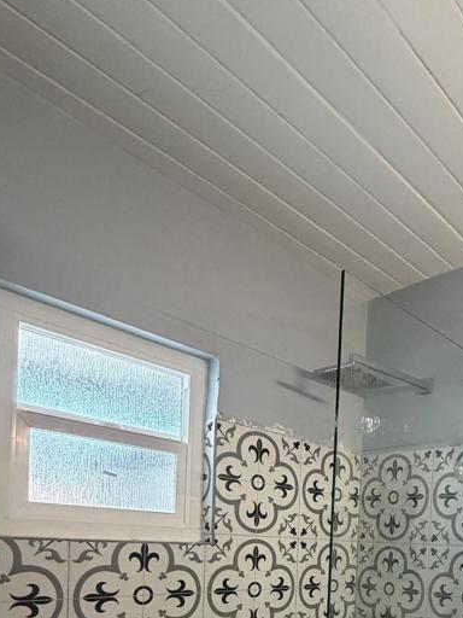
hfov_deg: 45.3
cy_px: 561
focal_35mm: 28
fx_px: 499
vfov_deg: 54.8
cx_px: 412
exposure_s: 1/60
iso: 500
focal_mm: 2.22
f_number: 2.2
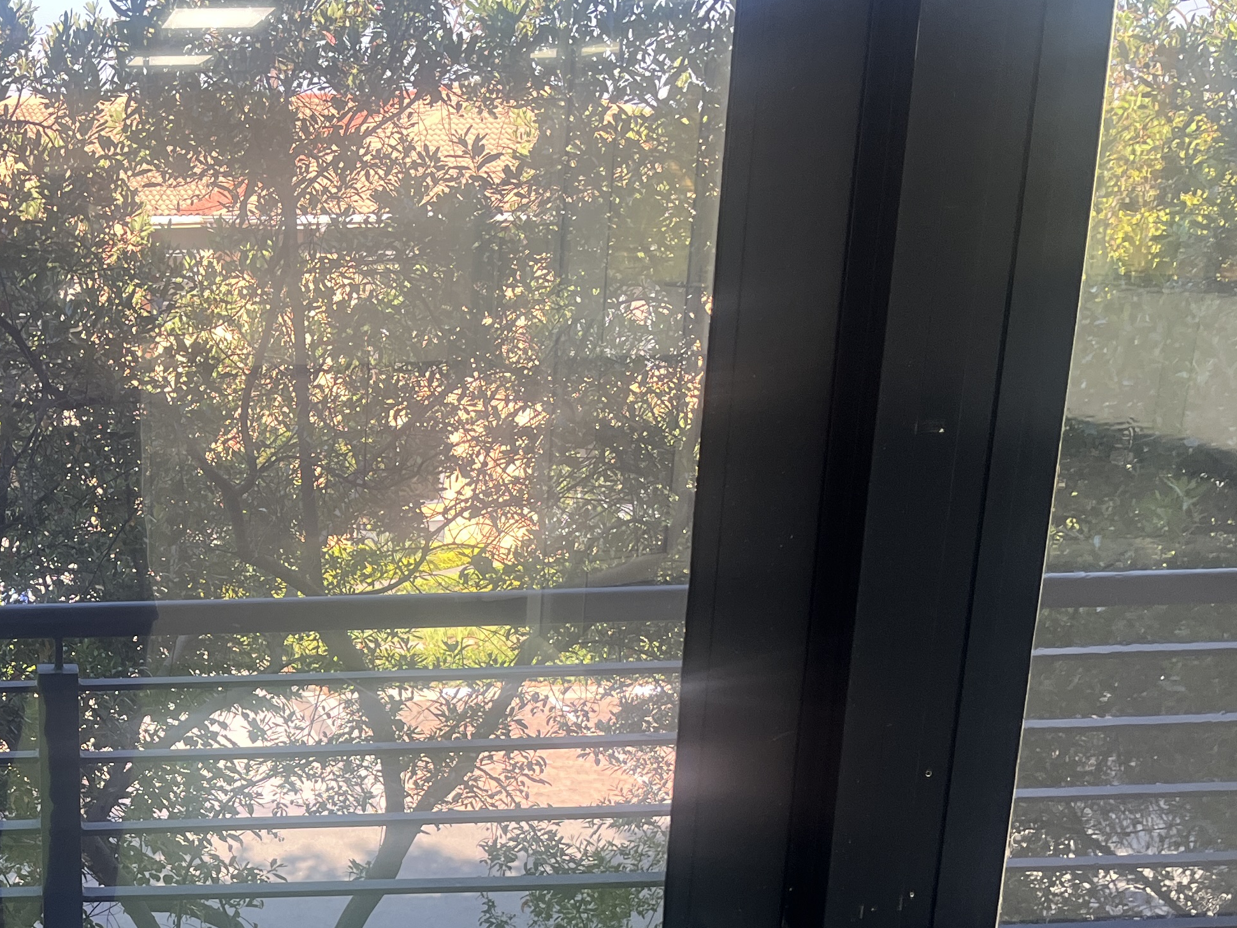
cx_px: 84
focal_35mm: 54
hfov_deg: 33.4
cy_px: 817
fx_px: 1930
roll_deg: +1.1
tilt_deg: -19.2
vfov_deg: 26.2
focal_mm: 5.1
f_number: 1.6
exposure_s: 1/100
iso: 100
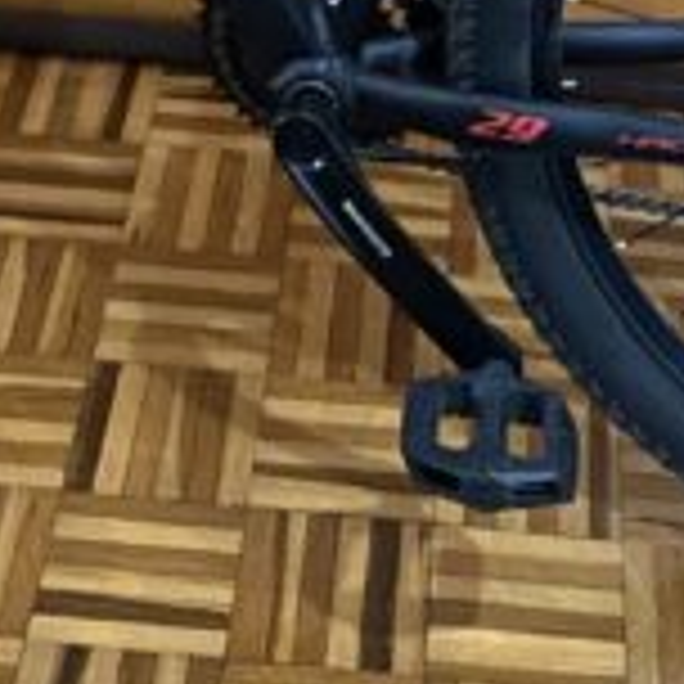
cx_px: 315
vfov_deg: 14.8
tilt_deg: -25.9
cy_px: -364
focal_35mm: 109
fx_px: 2437
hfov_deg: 16.0
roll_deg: -3.0
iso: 1000
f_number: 1.8
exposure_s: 1/17
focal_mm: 4.25
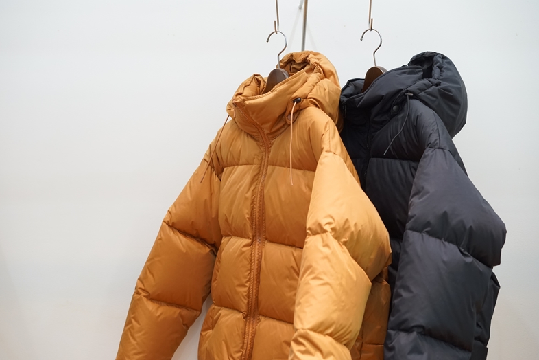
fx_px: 838
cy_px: 179
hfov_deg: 35.6
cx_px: 270
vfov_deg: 24.2
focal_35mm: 56
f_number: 4
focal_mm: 55
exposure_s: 1/60
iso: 1250
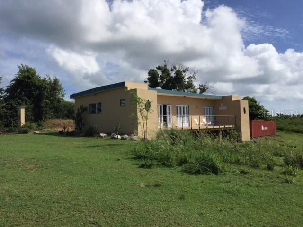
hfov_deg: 61.7
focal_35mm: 29
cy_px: 114
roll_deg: +0.2
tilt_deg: +2.6
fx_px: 254
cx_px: 152
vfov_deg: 48.2
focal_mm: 4.15
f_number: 2.2
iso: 32
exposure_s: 1/4405
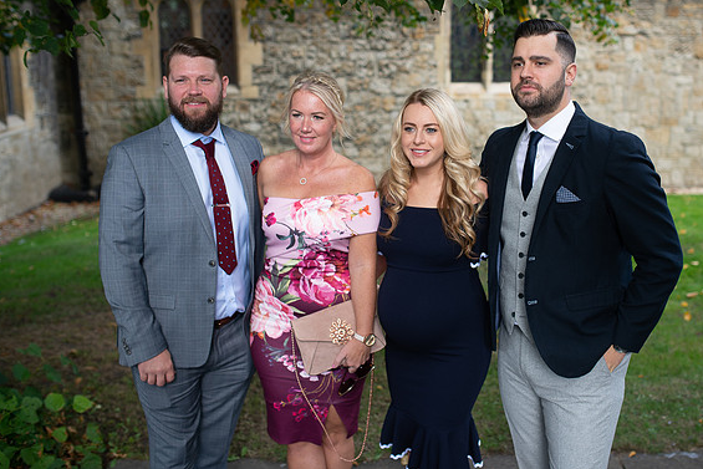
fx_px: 840
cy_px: 183
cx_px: 423
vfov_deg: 31.1
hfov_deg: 45.2
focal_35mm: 43
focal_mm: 35
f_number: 2.5
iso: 100
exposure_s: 1/200
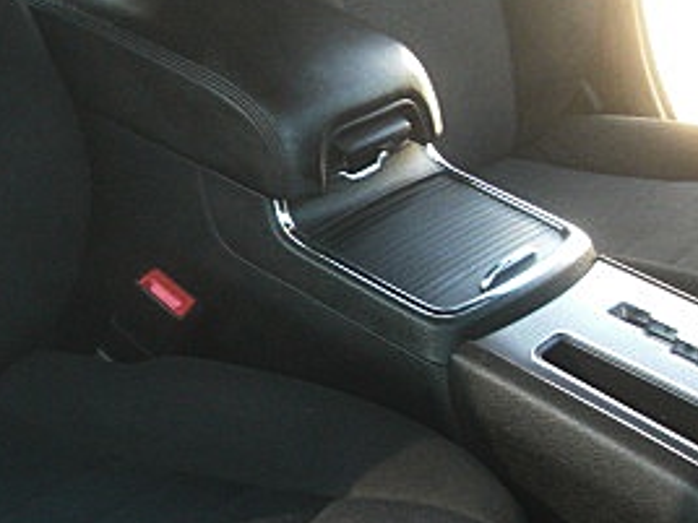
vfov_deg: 17.2
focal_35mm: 86
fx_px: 1734
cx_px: 52
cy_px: 258
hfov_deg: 22.1
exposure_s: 1/60
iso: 200
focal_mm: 6.3
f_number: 2.8
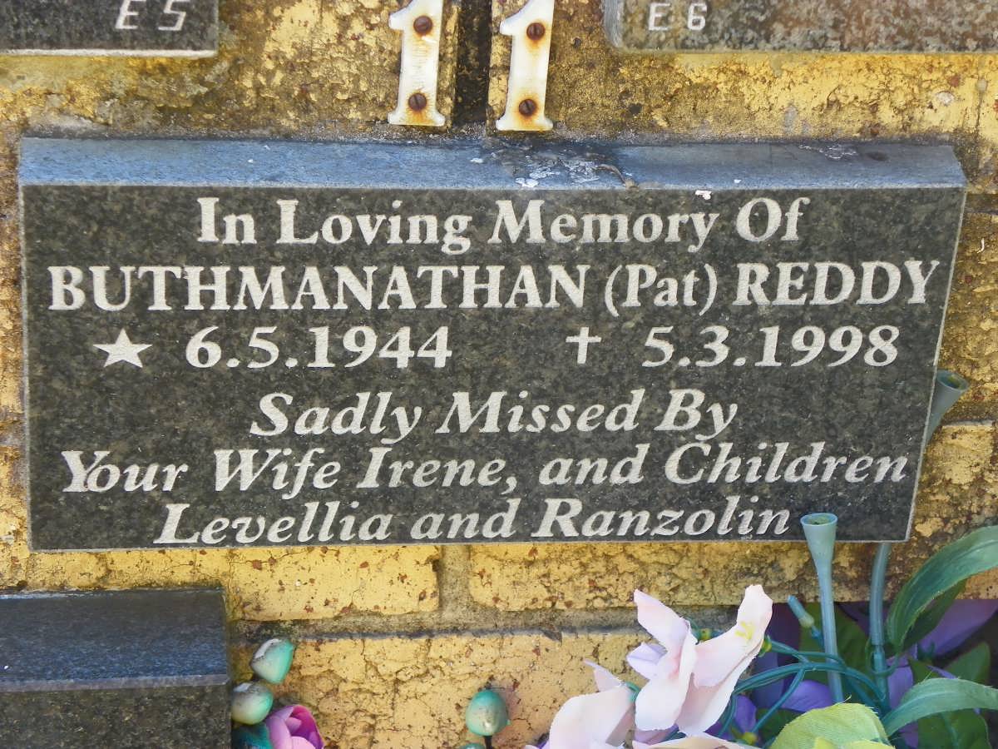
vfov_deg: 16.1
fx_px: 2652
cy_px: 374
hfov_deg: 21.3
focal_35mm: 92
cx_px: 499
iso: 64
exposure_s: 1/40
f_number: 4
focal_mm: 16.4
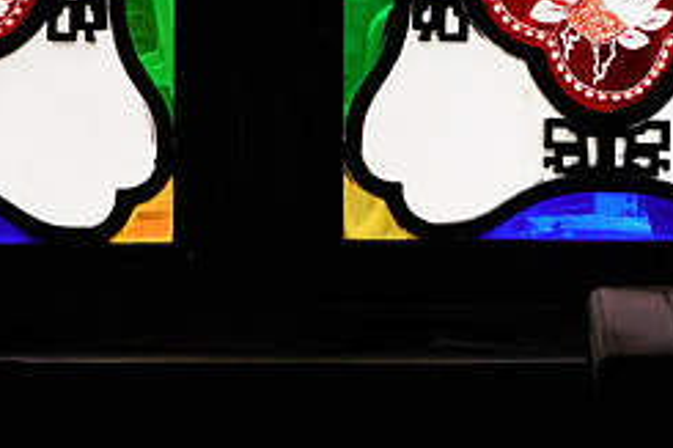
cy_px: -155
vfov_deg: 5.9
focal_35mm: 229
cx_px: 385
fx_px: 4278
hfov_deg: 9.0
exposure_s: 1/40
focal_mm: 35
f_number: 5
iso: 200
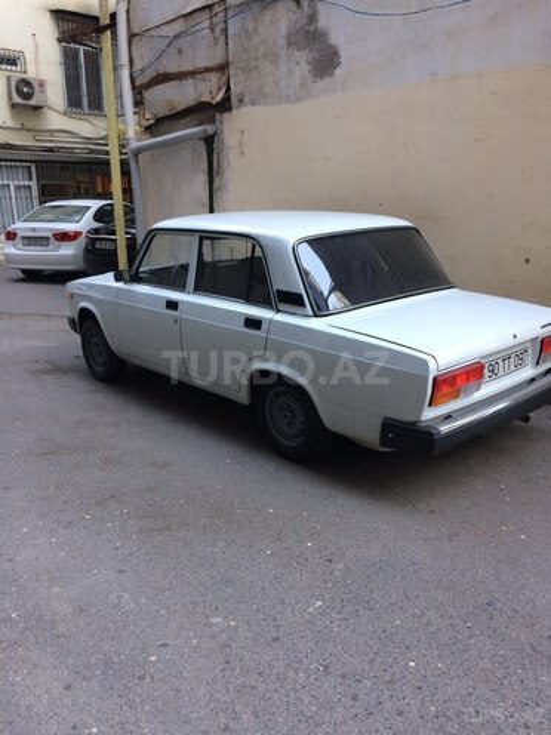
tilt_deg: -15.5
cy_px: 368
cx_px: 276
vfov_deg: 61.7
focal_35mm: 29
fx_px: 615
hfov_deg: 48.2
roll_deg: +1.4
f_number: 2.2
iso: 50
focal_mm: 4.15
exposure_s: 1/33
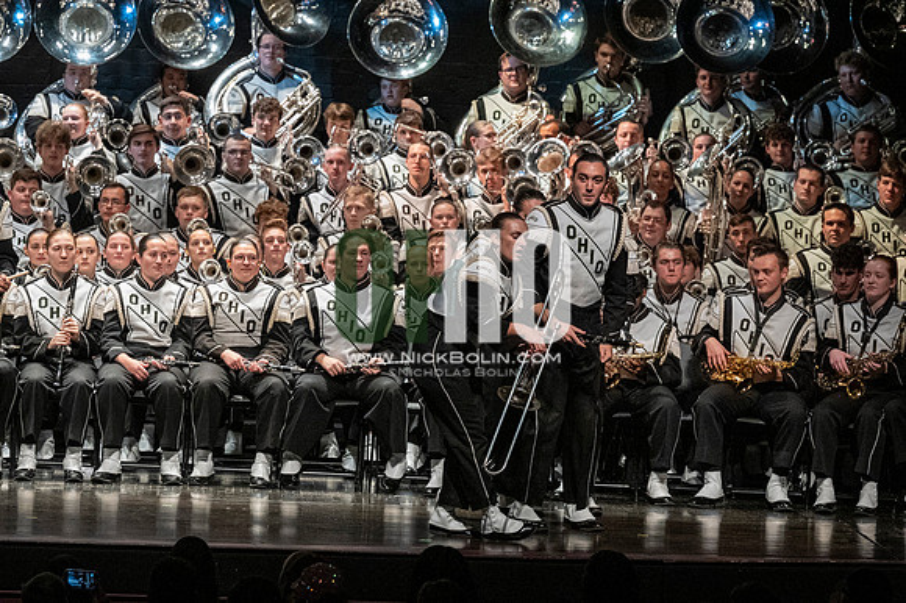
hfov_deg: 9.8
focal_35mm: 210
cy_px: 302
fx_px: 5282
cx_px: 453
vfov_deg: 6.5
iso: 4000
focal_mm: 140
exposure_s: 1/500
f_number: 4
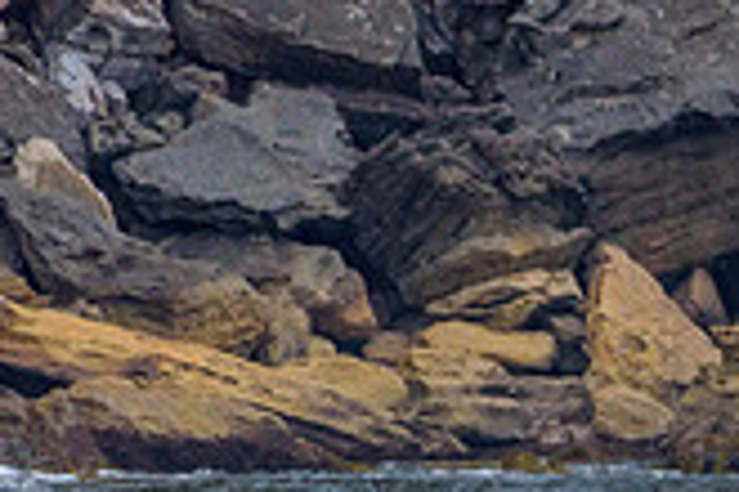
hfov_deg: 1.0
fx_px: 44111
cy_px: 686
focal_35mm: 2149
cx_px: 1134
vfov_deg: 0.6
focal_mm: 500
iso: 900
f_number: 5.6
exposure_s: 1/2000
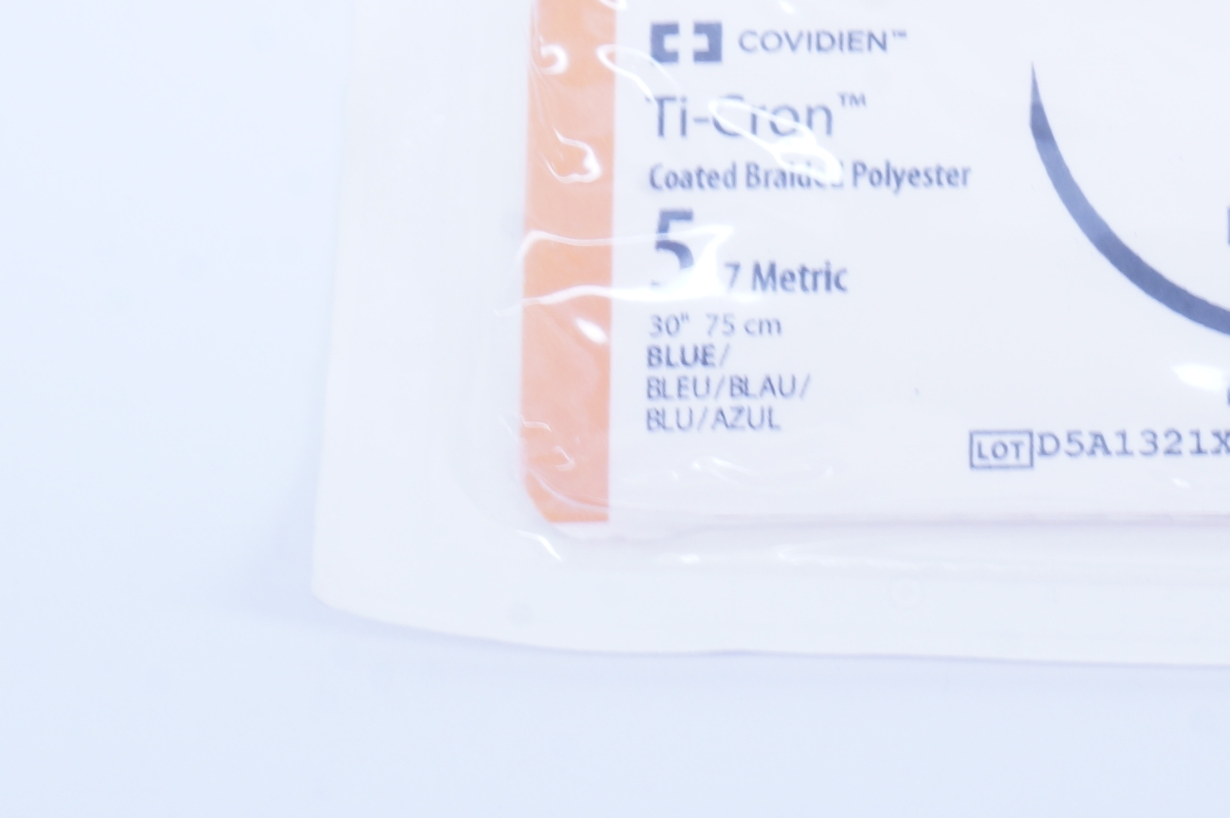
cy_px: 270
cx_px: 1229
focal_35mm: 148
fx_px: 5051
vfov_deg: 9.2
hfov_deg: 13.7
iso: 400
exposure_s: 1/10
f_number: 14
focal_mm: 48
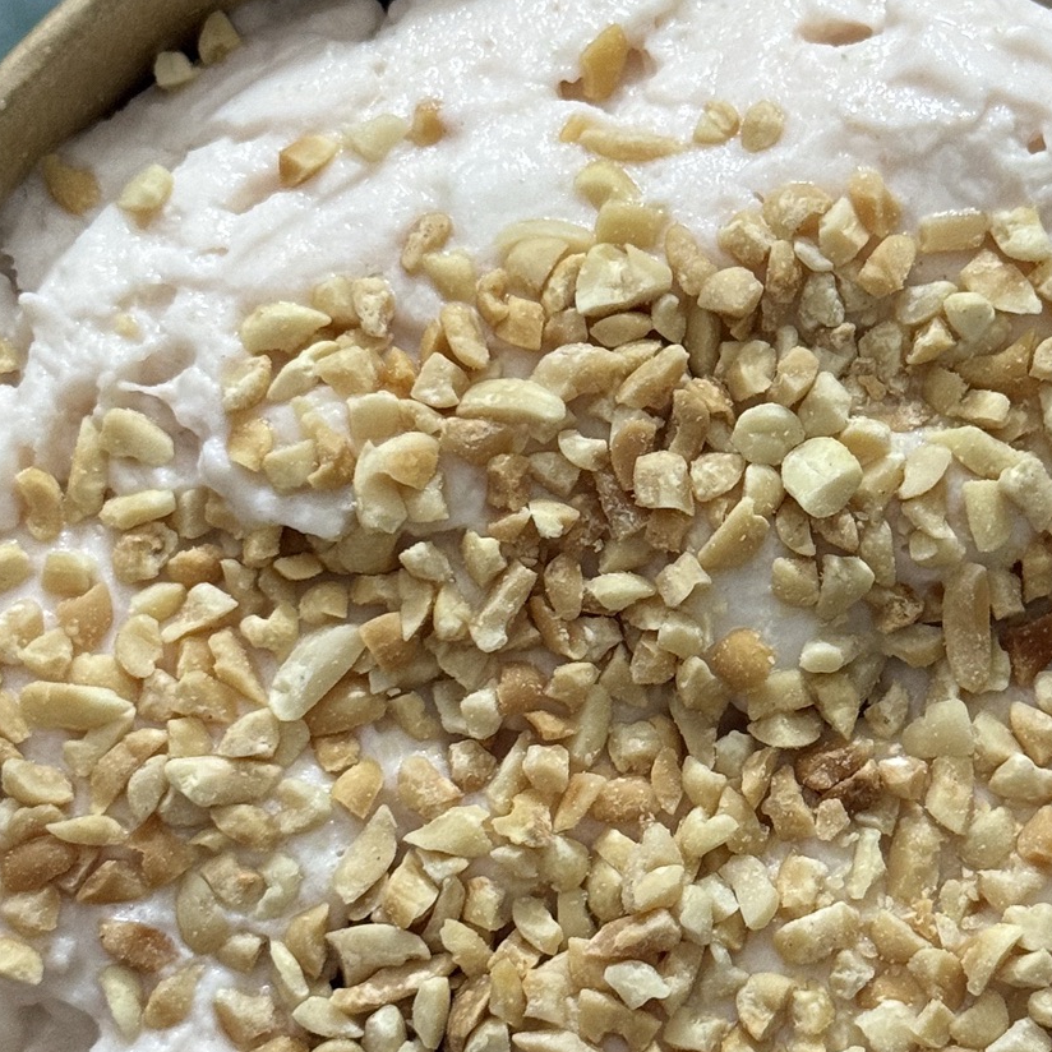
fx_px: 3541
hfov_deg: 16.9
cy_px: 601
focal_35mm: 103
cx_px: 679
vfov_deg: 16.9
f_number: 1.78
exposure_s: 1/40
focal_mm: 6.76
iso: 320
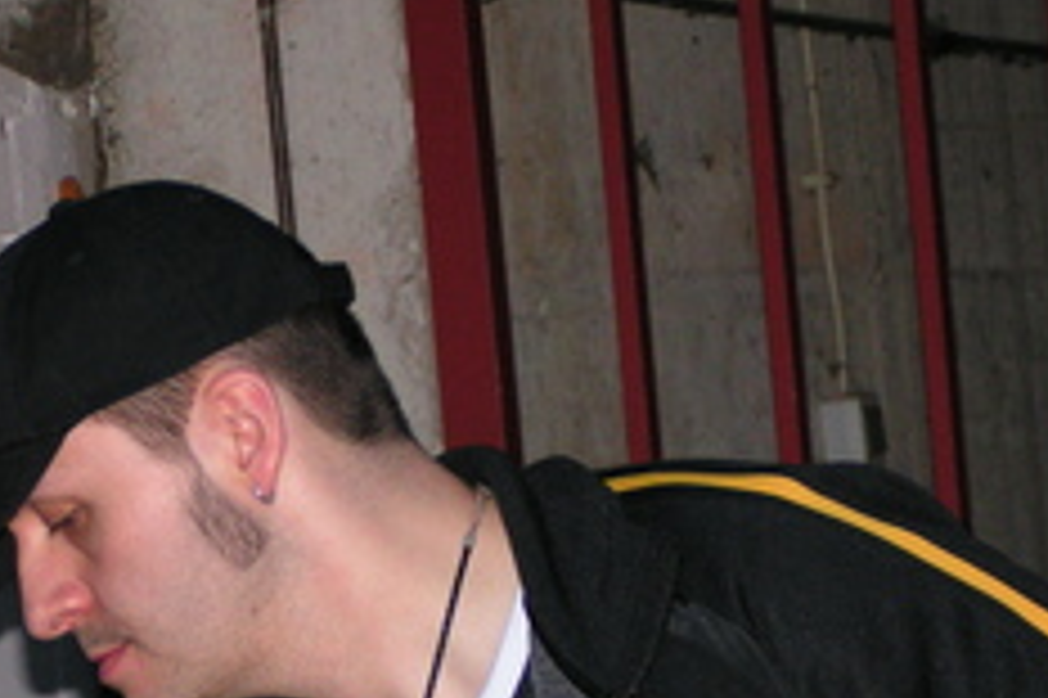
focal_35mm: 193
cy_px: 563
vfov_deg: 7.1
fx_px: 5614
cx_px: 486
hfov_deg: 10.7
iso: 200
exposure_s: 1/125
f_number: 3.5
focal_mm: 16.6
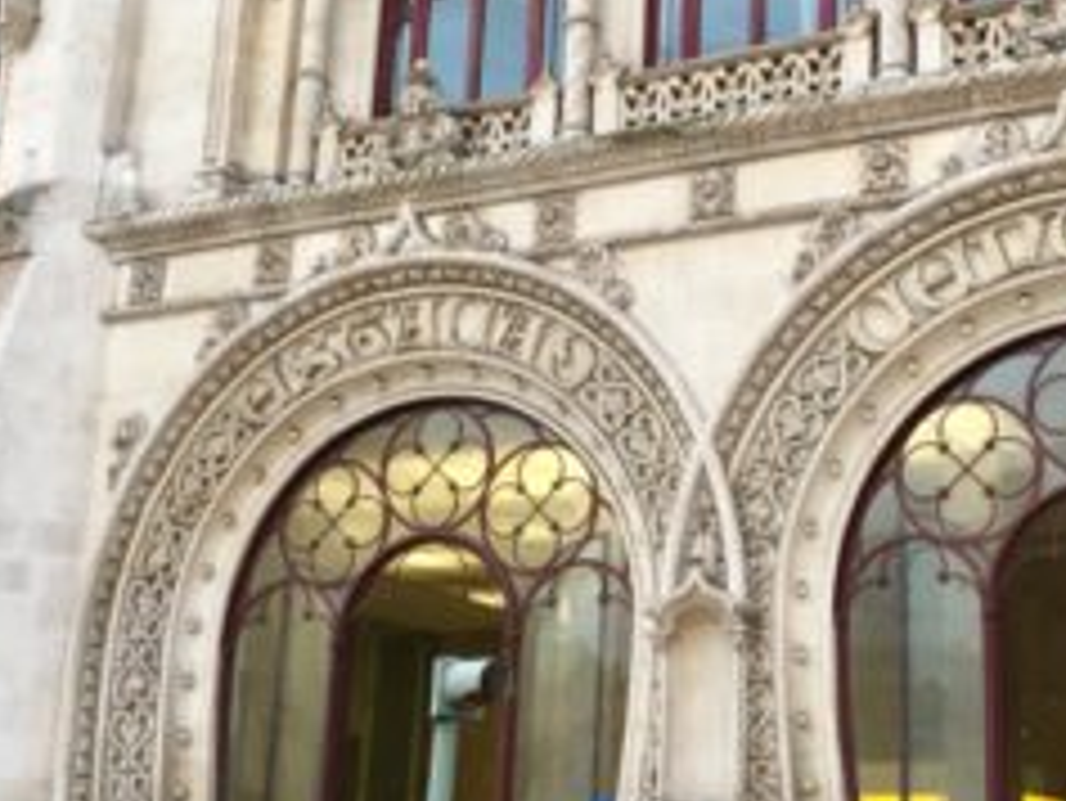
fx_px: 1695
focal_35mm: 55
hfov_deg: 34.3
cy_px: 385
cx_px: 774
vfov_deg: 26.6
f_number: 2.2
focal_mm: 4.15
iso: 50
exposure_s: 1/33
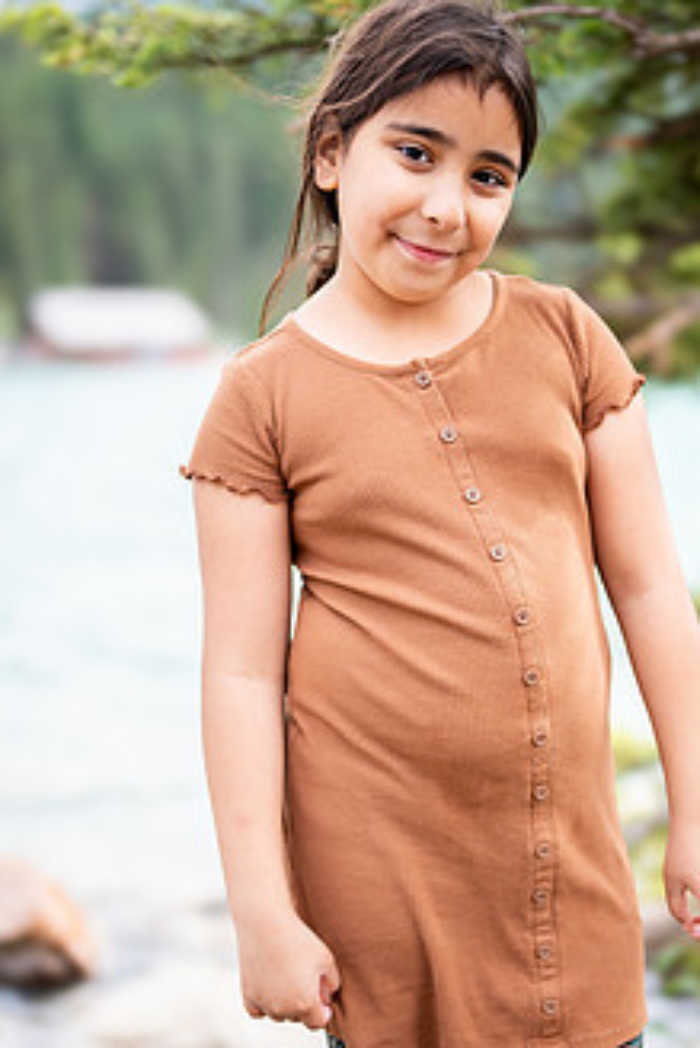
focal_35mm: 48
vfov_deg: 41.1
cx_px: 467
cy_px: 566
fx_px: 1398
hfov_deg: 27.9
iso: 200
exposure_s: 1/2500
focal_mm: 35
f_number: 1.2
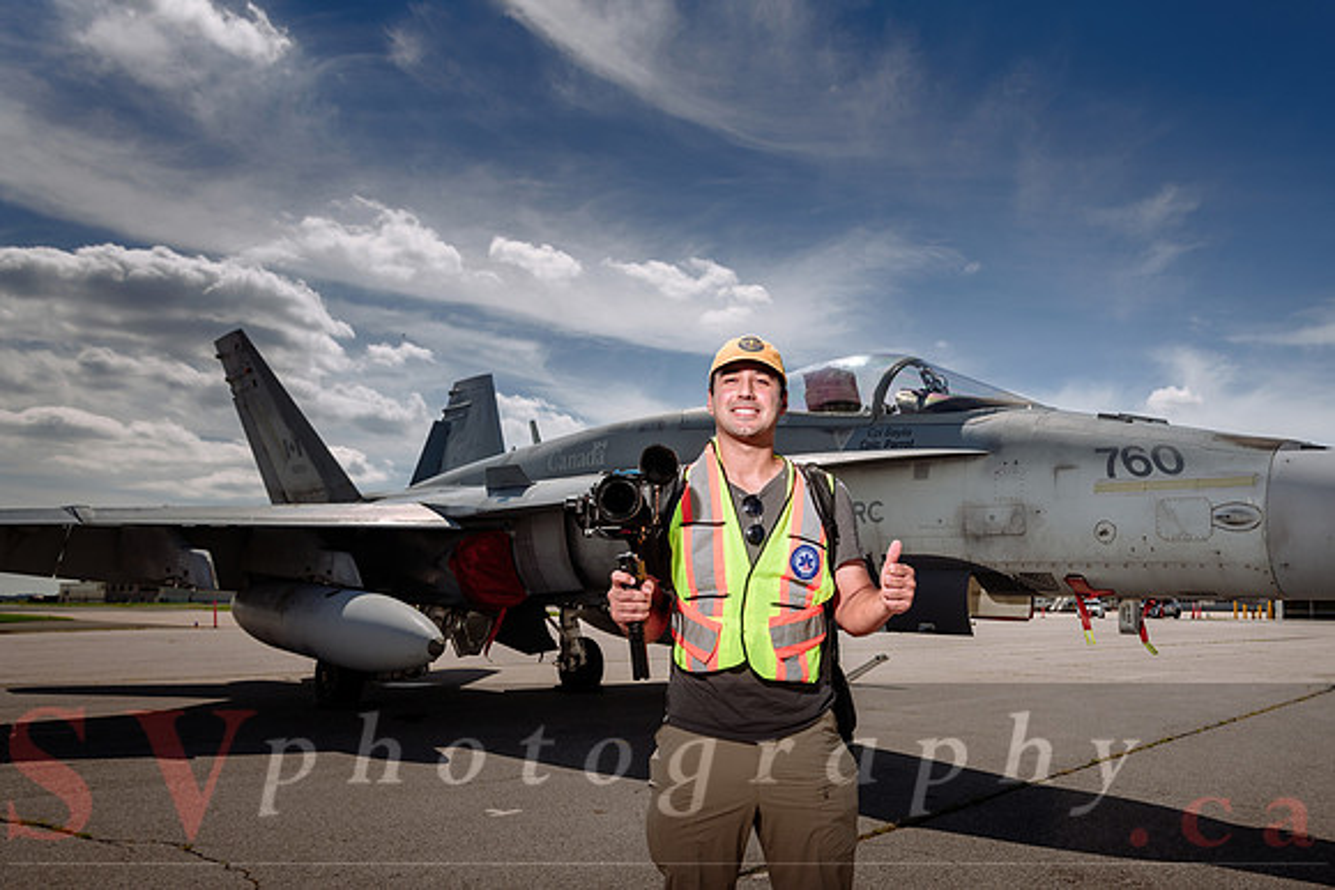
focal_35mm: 28
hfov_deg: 65.0
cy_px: 517
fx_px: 1039
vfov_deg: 46.2
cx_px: 777
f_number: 8
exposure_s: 1/250
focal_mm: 24
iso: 64
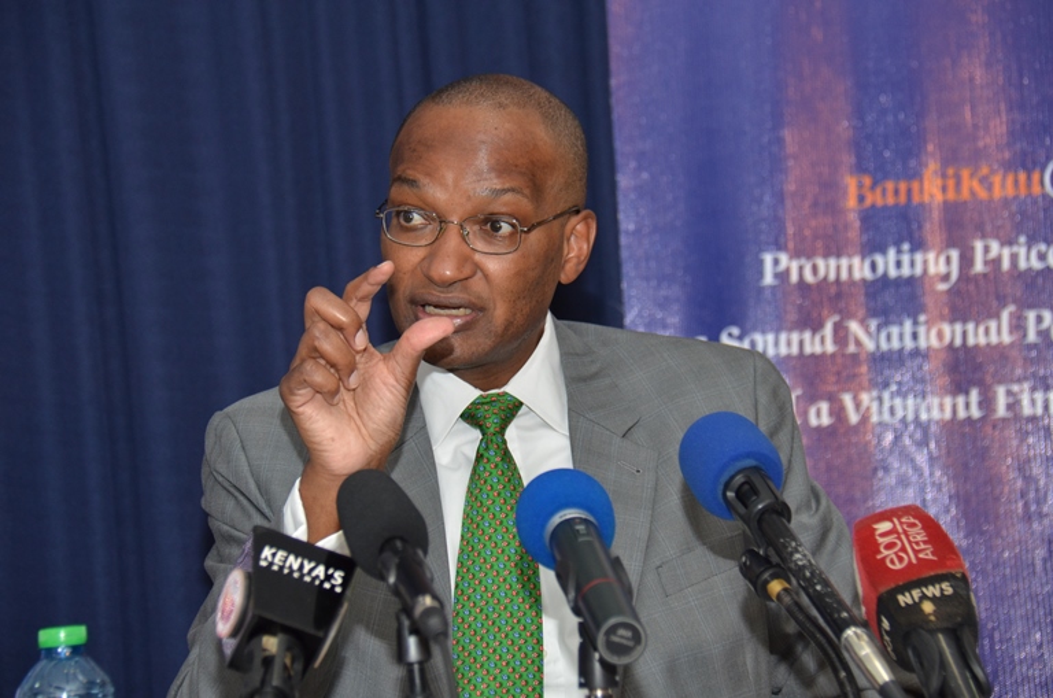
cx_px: 526
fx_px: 4598
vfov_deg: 8.7
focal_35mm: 158
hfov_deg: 13.1
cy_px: 349
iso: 640
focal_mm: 105
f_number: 5.6
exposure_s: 1/160
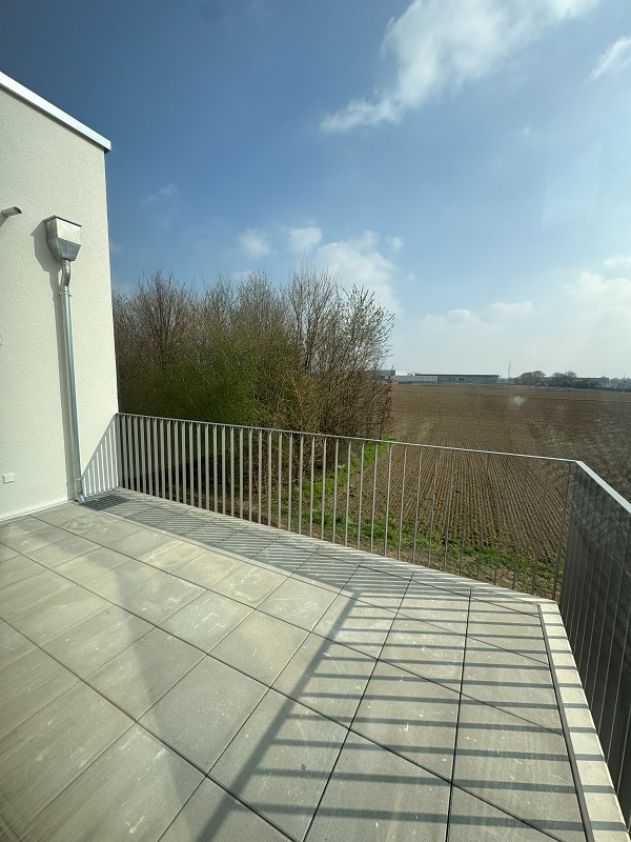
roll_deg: -0.8
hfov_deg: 85.7
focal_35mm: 14
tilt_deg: -7.2
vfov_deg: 102.1
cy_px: 421
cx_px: 316
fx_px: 340
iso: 50
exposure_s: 1/1748
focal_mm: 2.22
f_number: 2.2
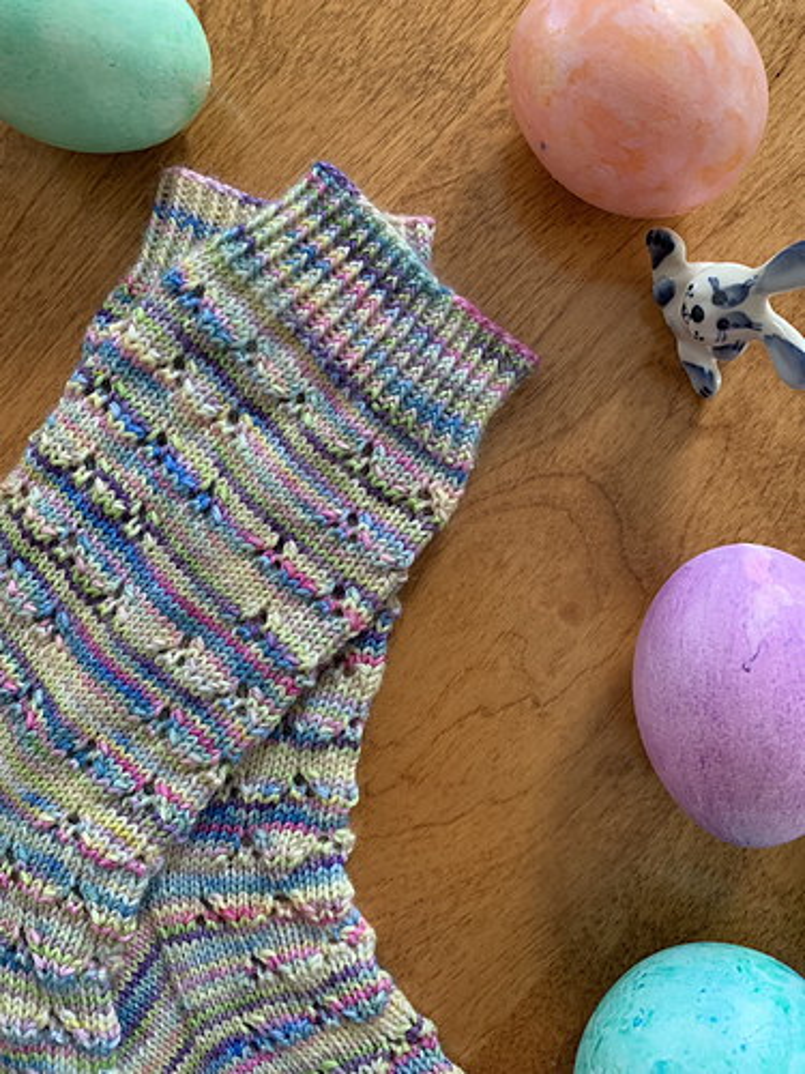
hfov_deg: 53.1
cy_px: 537
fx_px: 806
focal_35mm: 26
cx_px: 402
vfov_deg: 67.3
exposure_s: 1/40
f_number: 1.8
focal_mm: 4.25
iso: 400
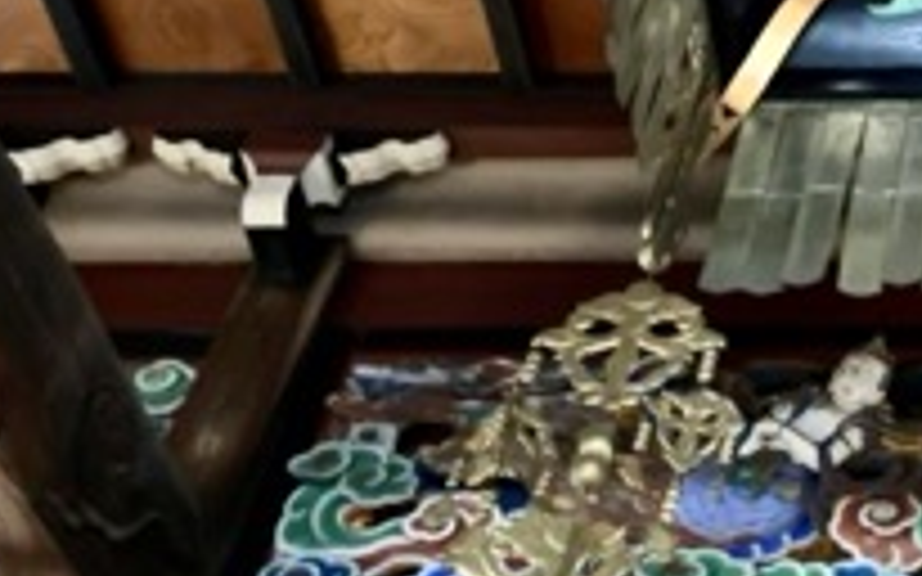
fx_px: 2361
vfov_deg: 13.6
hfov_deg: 19.8
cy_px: -65
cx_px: 1295
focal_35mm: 94
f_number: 1.6
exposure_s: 1/17
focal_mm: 5.96
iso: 1000
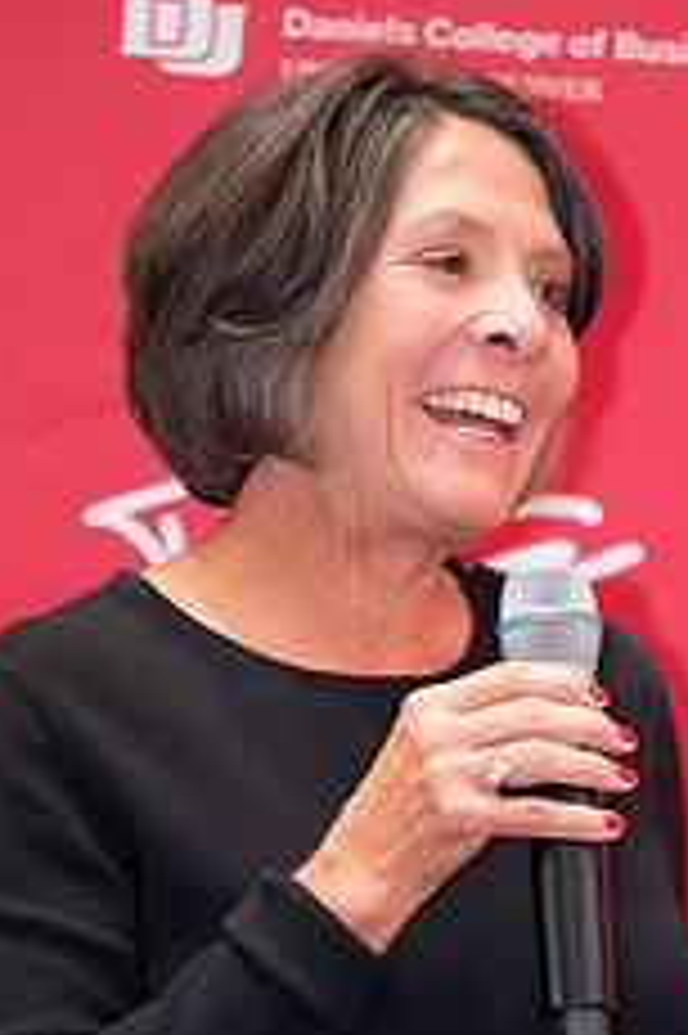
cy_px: 783
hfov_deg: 4.0
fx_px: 9847
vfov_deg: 6.0
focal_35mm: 343
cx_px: 555
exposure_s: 1/100
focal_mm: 175
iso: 8000
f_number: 2.8
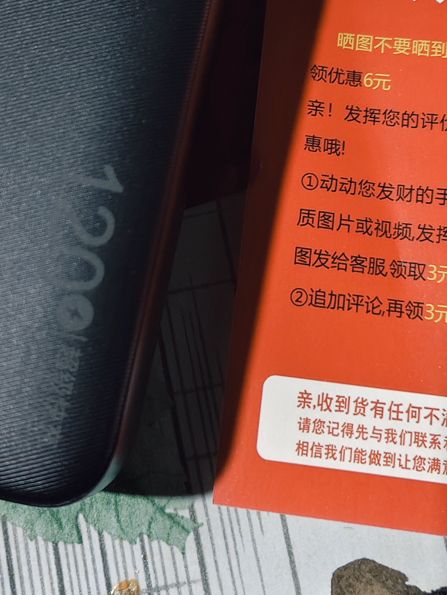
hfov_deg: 26.0
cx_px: 172
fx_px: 964
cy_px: 140
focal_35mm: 56
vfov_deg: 33.6
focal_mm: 5.56
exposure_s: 1/50
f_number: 1.88
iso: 1429
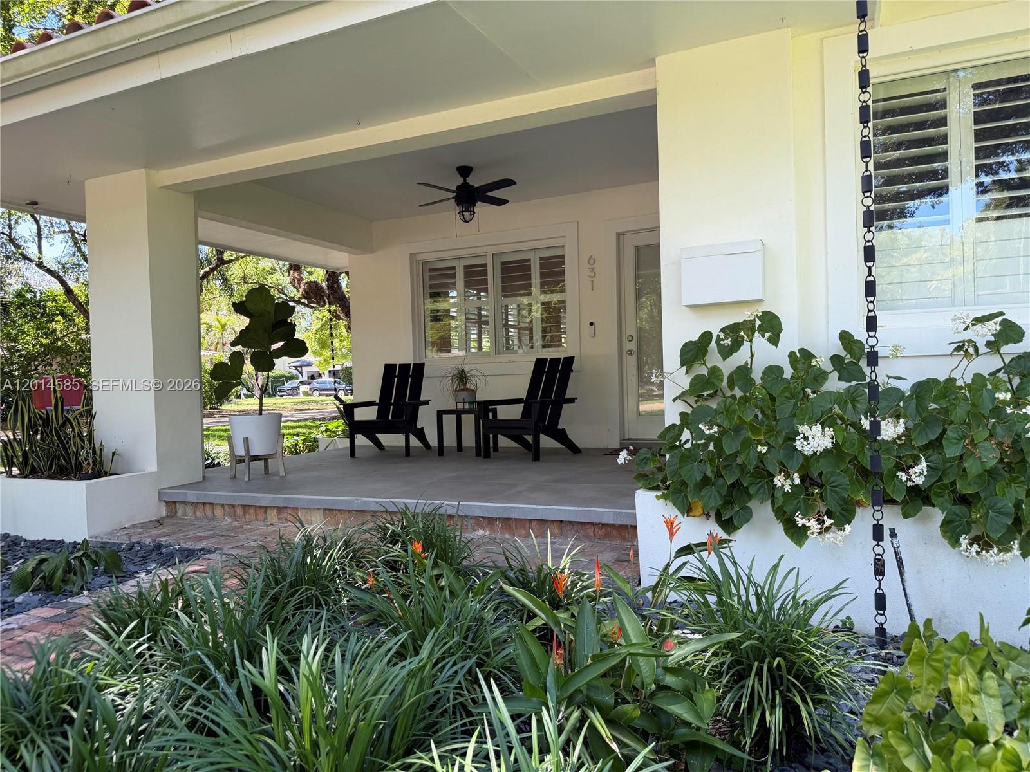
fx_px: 714
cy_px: 386
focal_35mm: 24
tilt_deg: -0.1
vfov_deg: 56.8
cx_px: 515
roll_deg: +2.0
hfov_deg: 71.6
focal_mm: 6.76
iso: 64
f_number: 1.78
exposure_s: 1/243
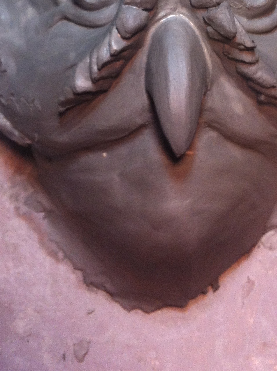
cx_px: 171
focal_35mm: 78
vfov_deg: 23.8
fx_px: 834
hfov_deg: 18.8
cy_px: -18
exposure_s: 1/40
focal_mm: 3.85
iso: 100
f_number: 2.8
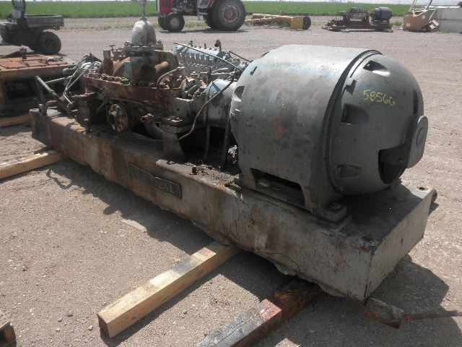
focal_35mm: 28
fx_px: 374
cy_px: 174
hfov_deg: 63.4
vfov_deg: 49.7
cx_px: 231
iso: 64
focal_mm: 5
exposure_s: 1/100
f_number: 8.5
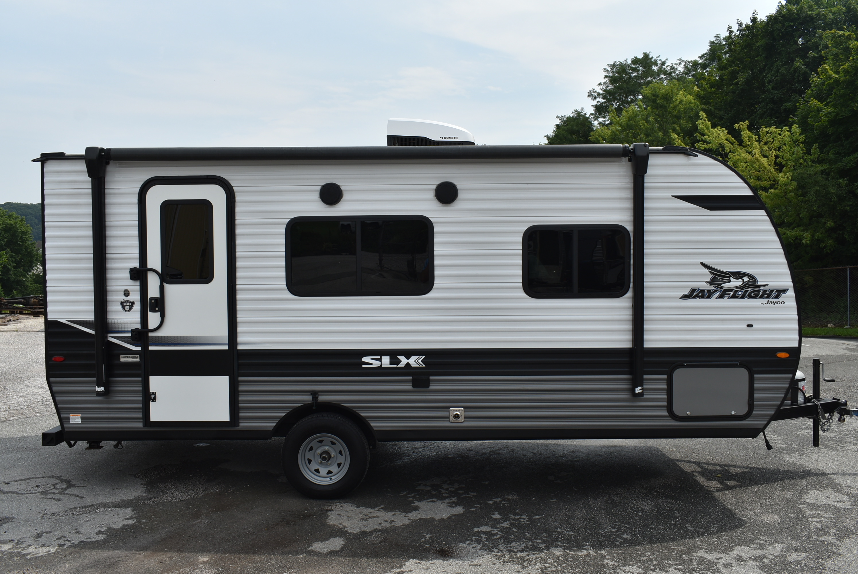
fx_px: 751
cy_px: 287
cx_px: 429
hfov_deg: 59.5
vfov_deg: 41.8
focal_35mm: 32
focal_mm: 21
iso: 100
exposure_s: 1/320
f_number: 8
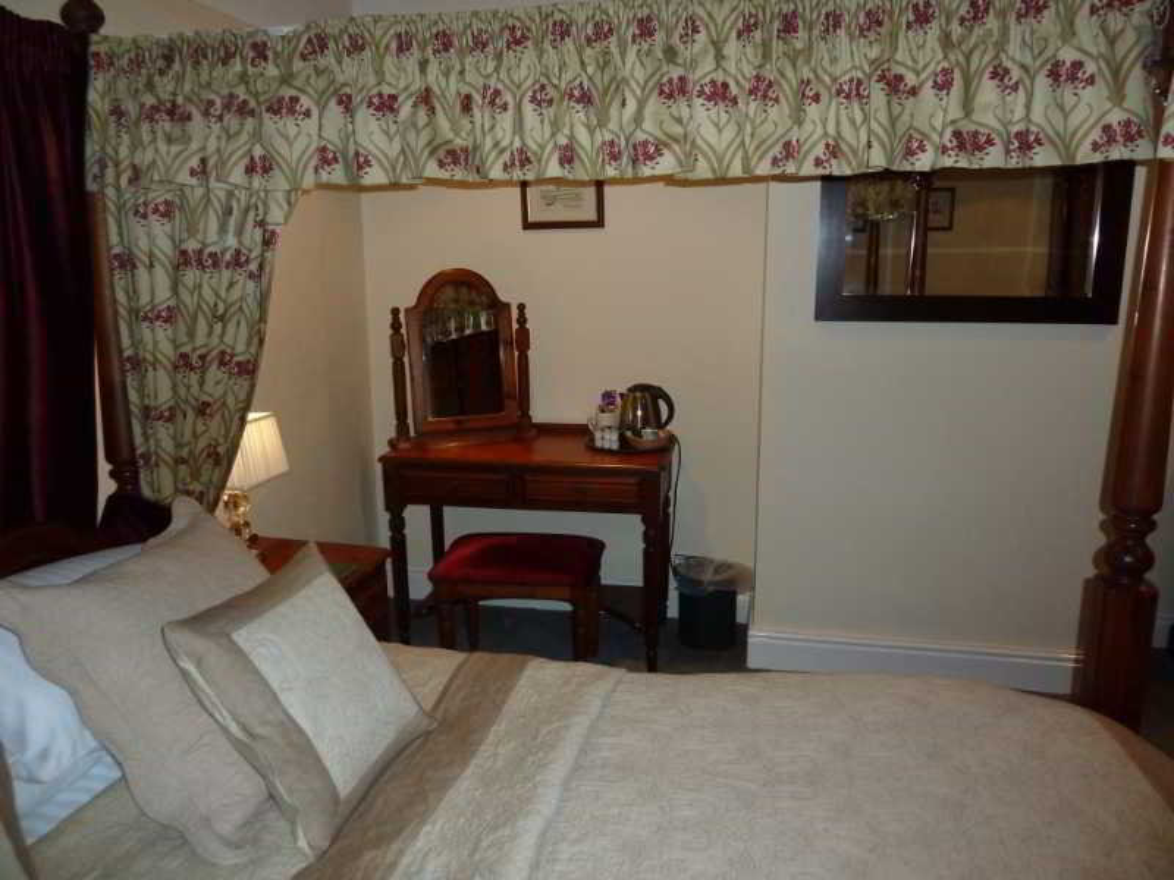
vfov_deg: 54.9
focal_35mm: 25
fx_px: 848
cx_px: 587
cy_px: 440
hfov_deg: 69.4
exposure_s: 1/30
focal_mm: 4.1
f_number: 3.3
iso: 250
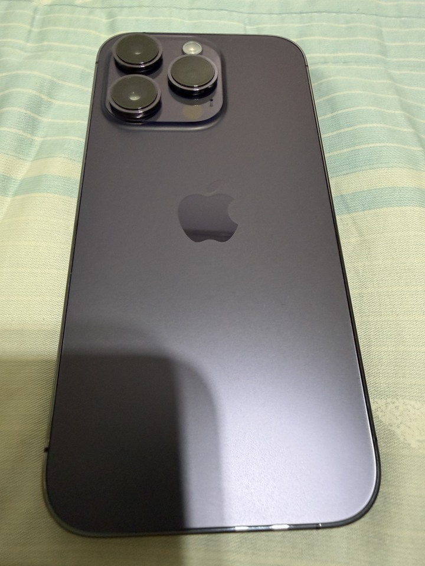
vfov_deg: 71.6
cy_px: 283
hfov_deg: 56.8
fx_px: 393
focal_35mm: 24
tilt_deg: -64.9
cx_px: 212
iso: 250
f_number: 2.2
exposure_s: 1/60
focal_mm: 2.22
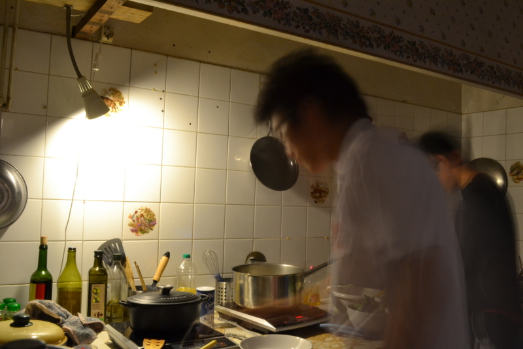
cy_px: 174
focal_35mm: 33
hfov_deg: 57.2
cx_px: 262
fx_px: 479
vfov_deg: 40.0
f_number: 25
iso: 800
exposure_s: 4
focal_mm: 22
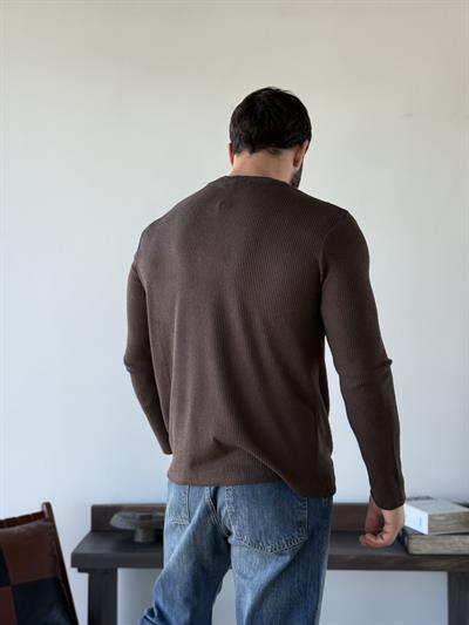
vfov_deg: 39.6
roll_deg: +0.1
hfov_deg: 30.3
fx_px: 867
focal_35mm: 48
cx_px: 234
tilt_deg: +0.6
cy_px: 312
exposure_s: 1/214
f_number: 1.78
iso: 80
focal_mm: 6.76
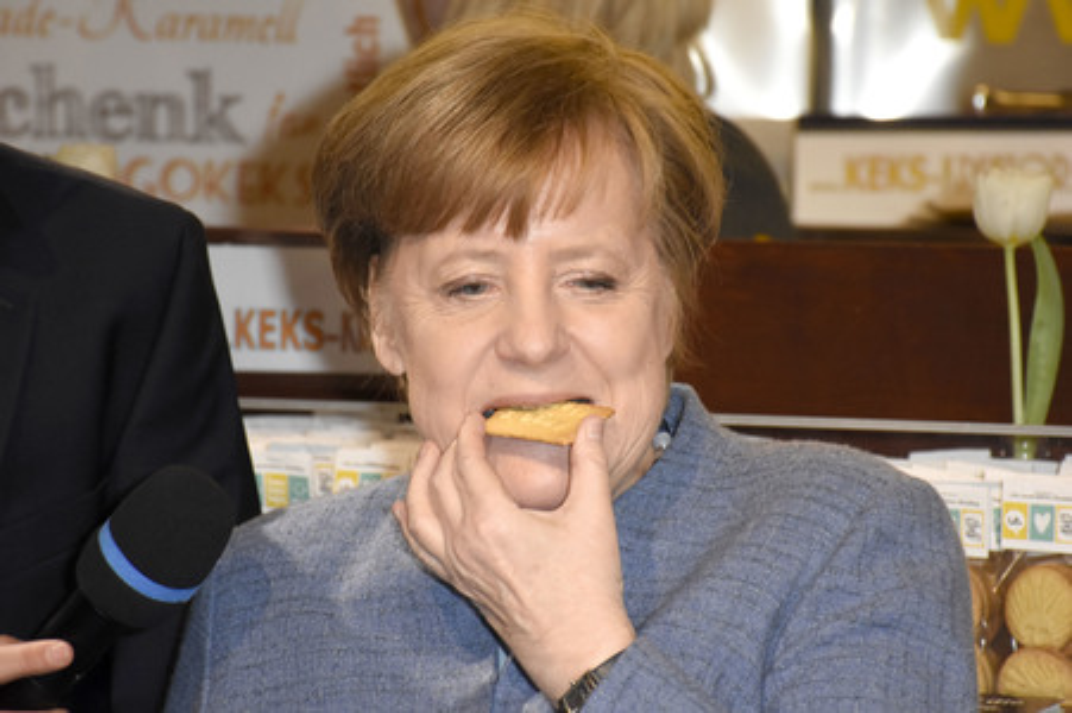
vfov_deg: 6.5
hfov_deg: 9.8
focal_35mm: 210
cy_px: 356
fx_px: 6249
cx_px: 536
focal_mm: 140
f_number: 6.3
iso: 1600
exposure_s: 1/60
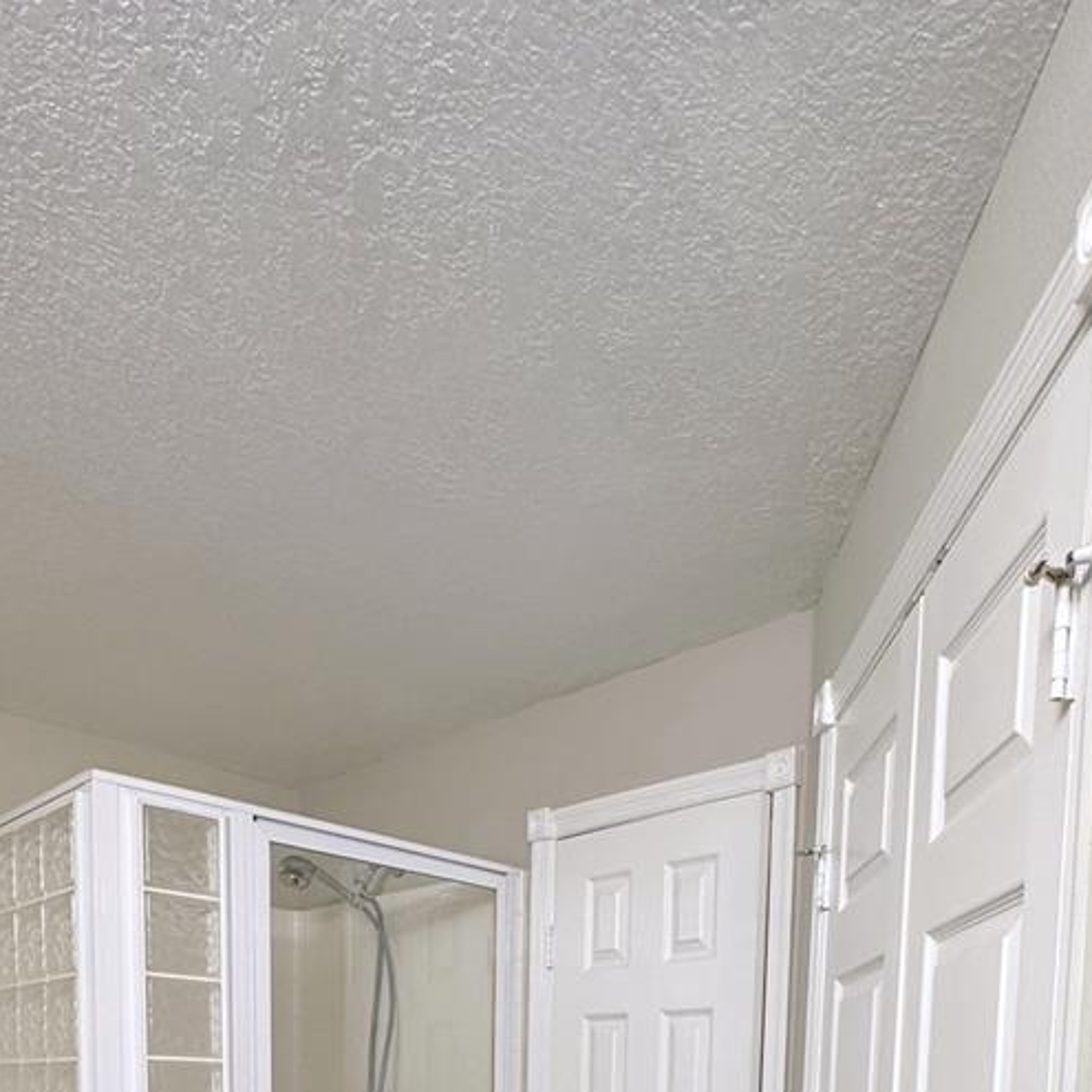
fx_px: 1071
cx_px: 598
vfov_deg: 42.6
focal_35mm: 30
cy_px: 1196
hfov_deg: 54.0
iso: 200
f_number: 2.2
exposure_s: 1/60
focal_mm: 2.22
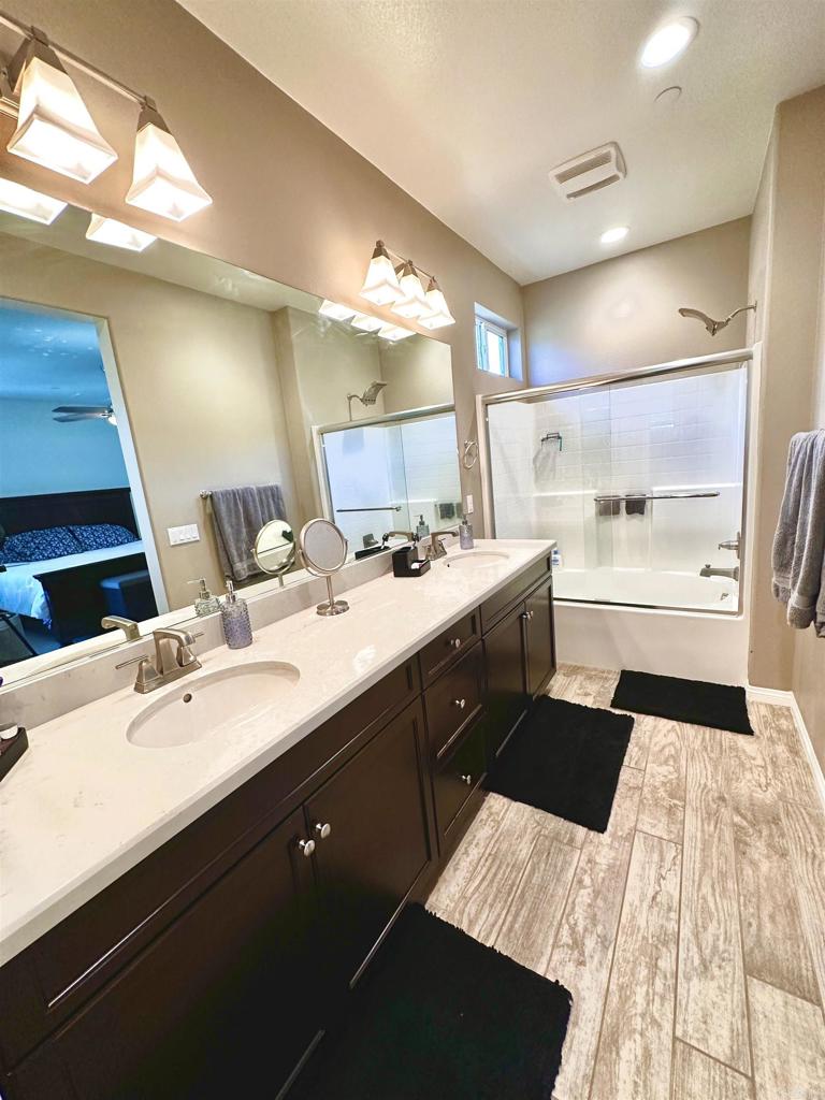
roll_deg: +4.4
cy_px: 550
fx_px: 445
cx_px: 412
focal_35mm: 14
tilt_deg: -11.0
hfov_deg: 85.7
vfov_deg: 102.1
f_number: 2.2
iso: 200
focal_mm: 2.22
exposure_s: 1/120
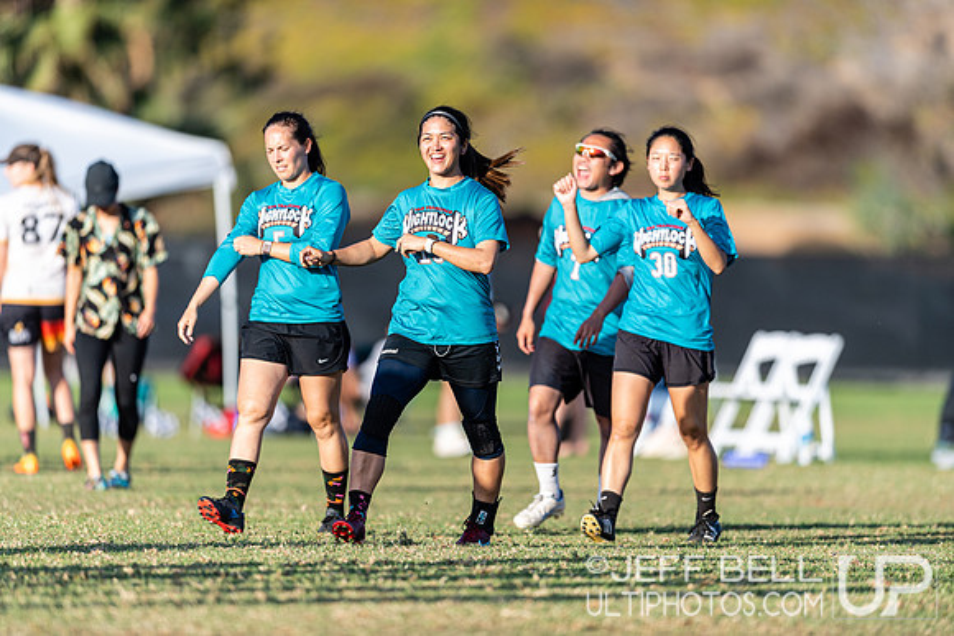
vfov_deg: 3.4
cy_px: 318
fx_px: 10602
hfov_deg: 5.2
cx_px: 477
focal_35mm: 400
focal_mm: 400
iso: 200
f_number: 2.8
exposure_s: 1/2500
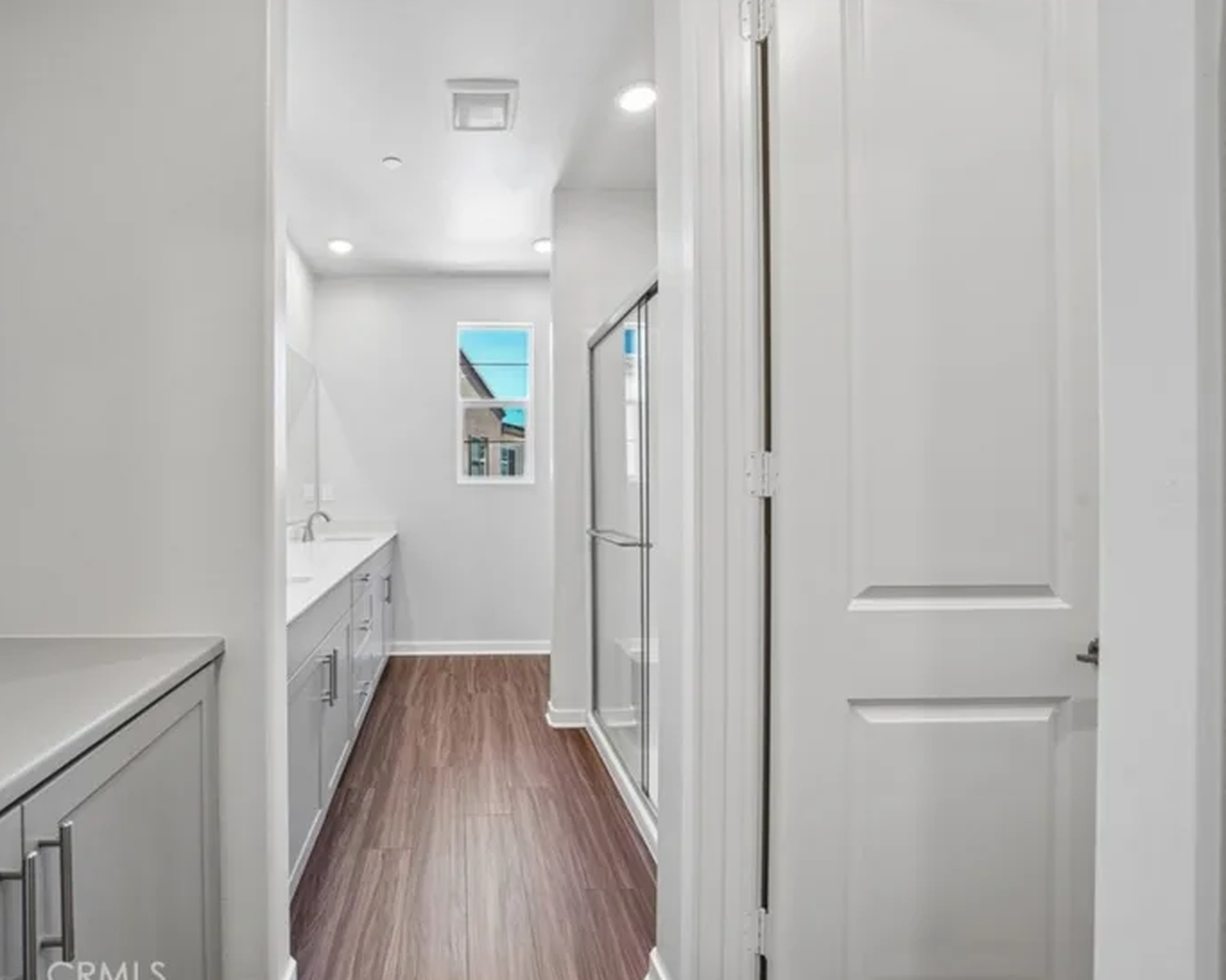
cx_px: 487
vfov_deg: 84.0
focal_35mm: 15
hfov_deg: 95.4
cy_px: 494
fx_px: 544
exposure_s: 1/20
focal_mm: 13
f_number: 9
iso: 400
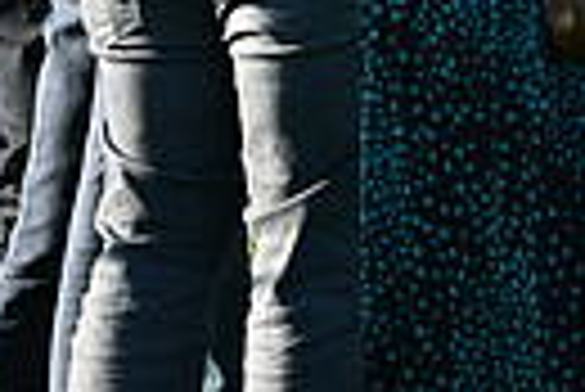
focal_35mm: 890
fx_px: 14479
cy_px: -390
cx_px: 824
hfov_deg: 2.3
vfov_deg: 1.5
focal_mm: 200
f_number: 5.6
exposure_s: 1/500
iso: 400
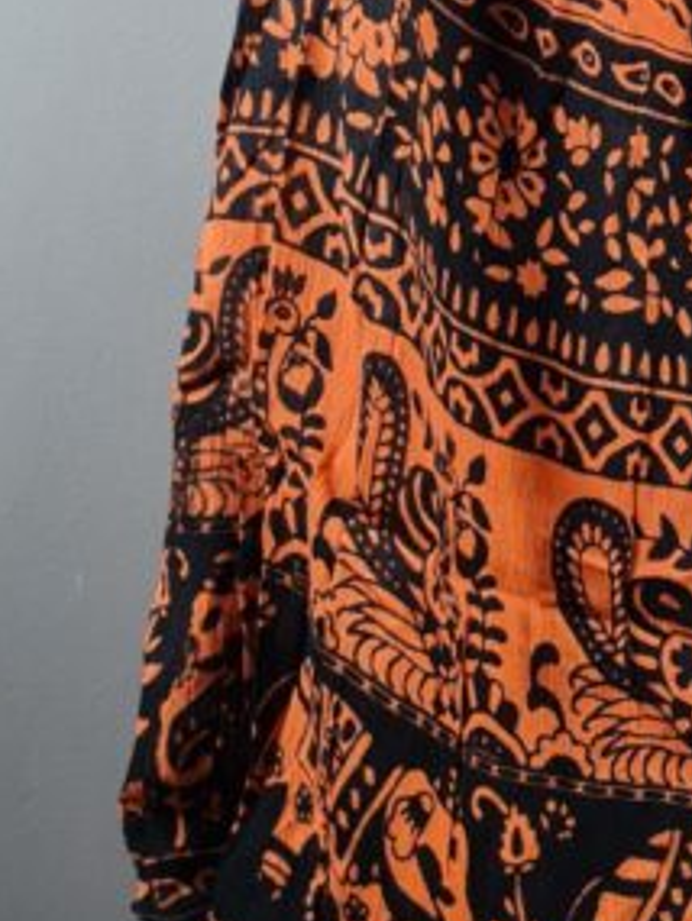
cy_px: 144
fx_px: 2264
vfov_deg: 22.6
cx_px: 938
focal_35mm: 85
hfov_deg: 16.3
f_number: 1.8
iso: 160
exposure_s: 1/120
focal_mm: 5.4
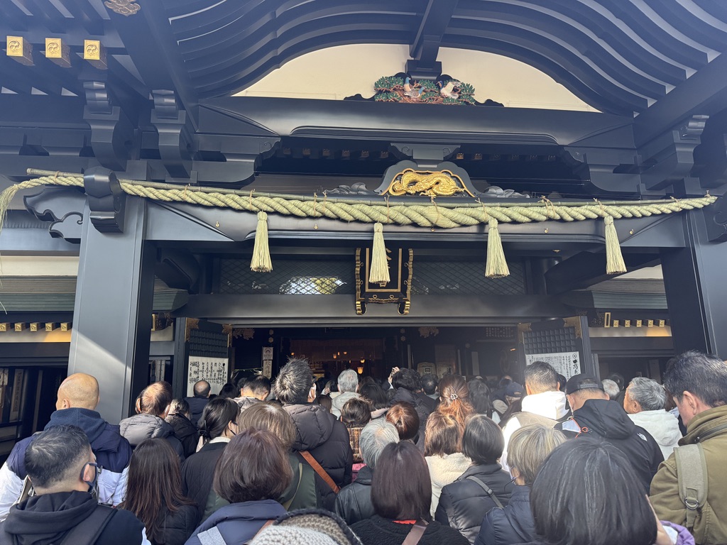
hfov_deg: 71.6
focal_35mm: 24
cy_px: 272
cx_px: 364
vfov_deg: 56.8
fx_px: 504
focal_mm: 6.76
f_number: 1.78
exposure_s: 1/117
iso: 200
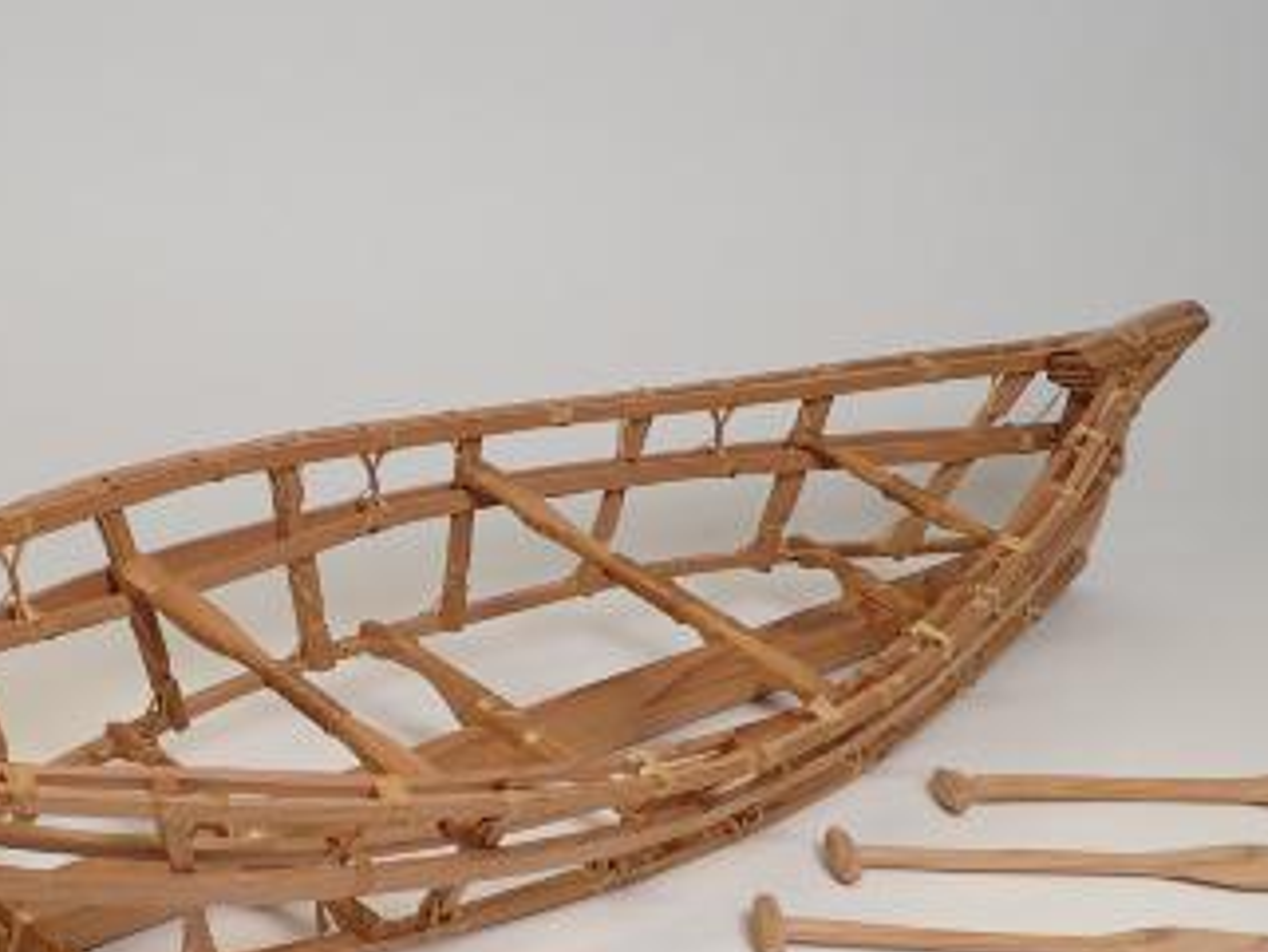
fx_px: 2235
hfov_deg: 30.7
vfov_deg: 23.5
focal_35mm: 61
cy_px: 832
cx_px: 221
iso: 200
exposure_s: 1/60
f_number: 3.2
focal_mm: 5.14
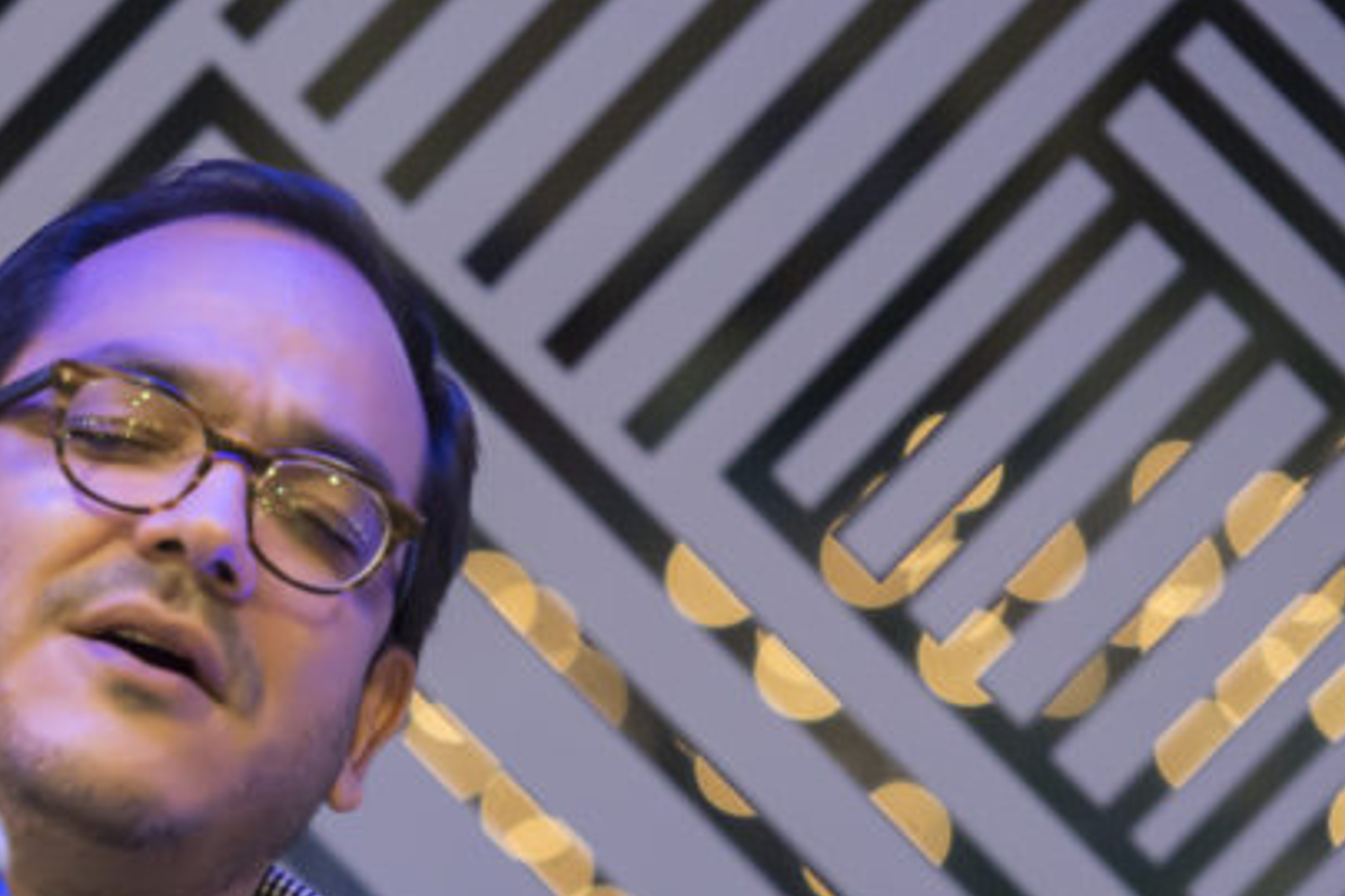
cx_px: 229
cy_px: 989
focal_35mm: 405
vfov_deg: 3.4
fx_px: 15130
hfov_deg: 5.1
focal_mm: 160
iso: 2500
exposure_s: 1/160
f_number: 2.8
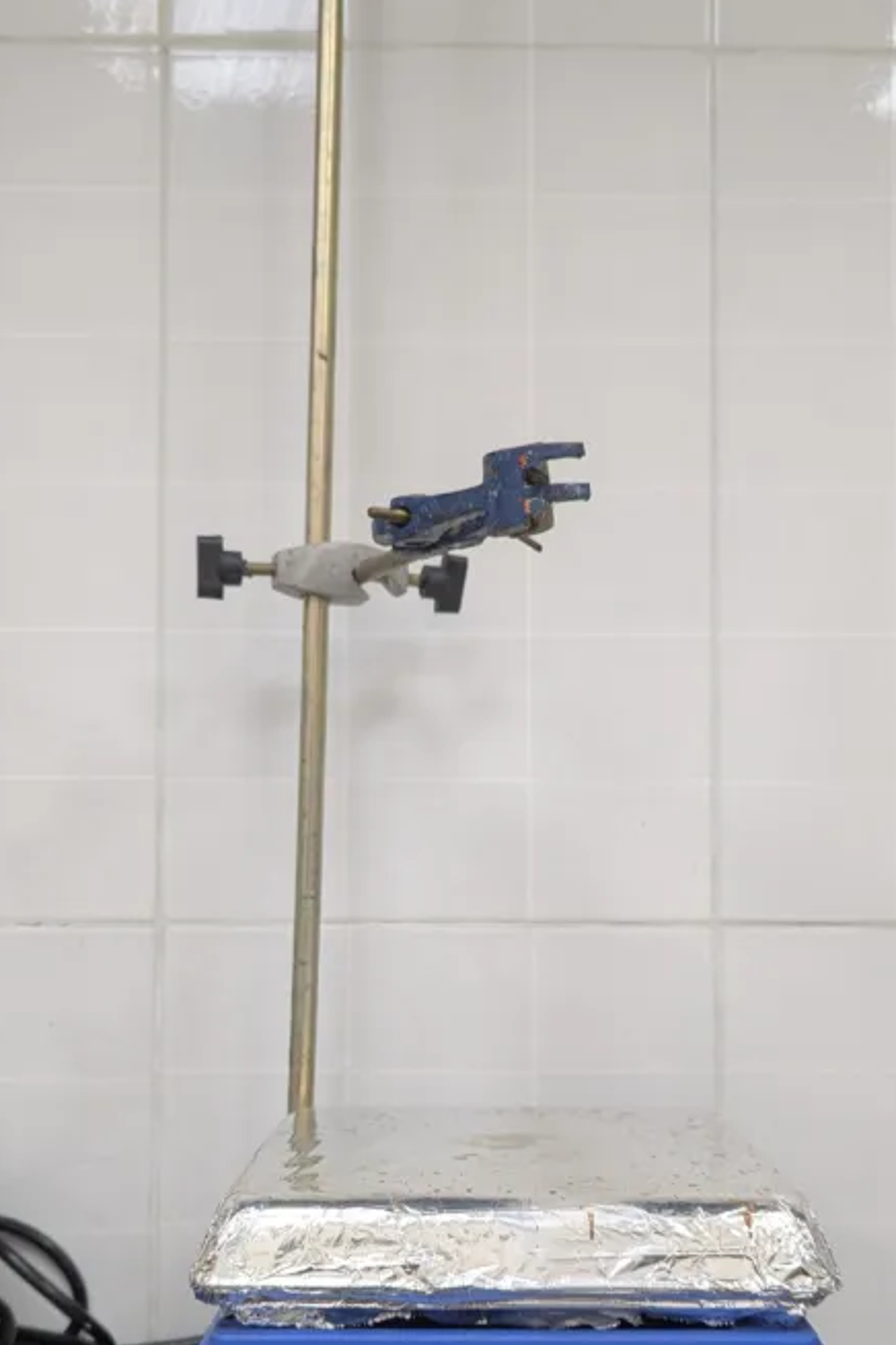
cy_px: 810
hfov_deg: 34.2
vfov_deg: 49.2
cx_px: 483
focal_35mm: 39
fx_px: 1456
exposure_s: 1/64.4
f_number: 1.85
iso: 75
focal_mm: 6.81
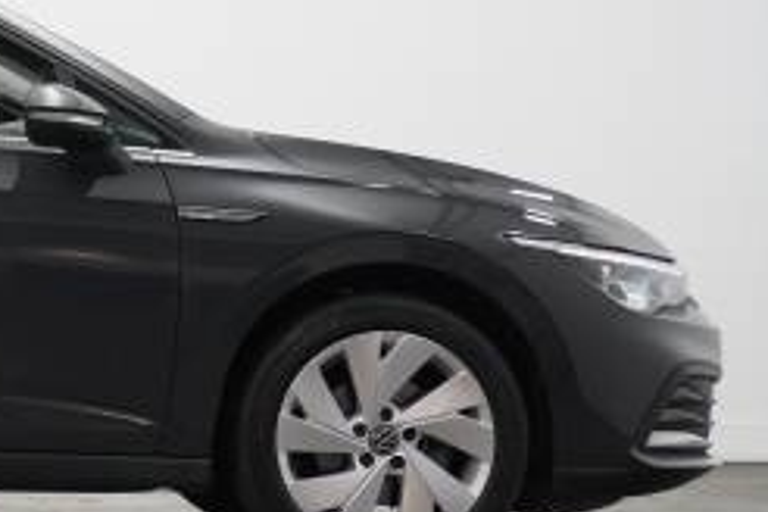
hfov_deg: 12.2
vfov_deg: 8.4
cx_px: -197
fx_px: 3498
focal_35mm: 164
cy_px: 262
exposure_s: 1/200
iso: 3200
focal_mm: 42
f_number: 5.6
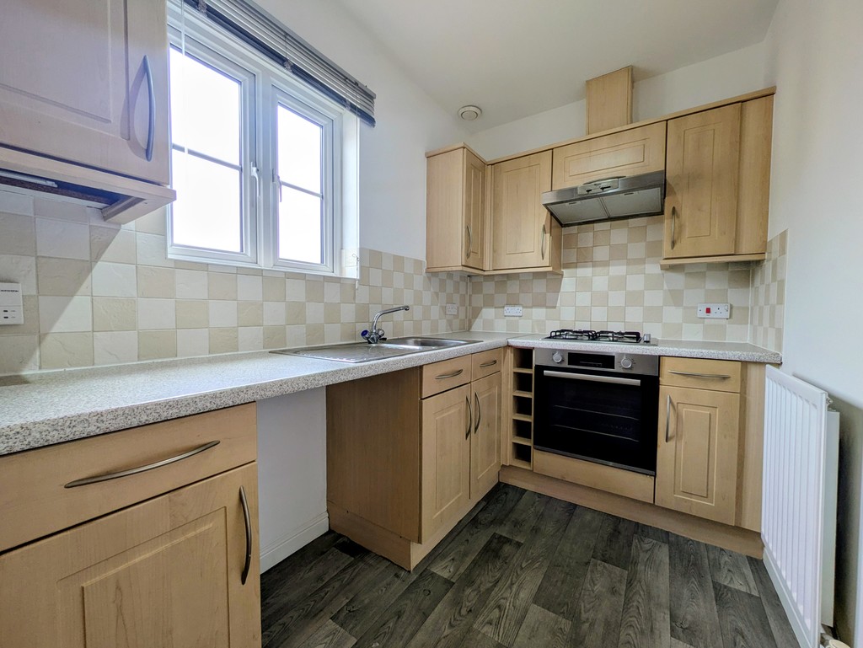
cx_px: 432
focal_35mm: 14
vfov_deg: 85.7
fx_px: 349
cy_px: 324
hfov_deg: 102.0
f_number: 2.2
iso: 90
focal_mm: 1.83
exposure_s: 1/223
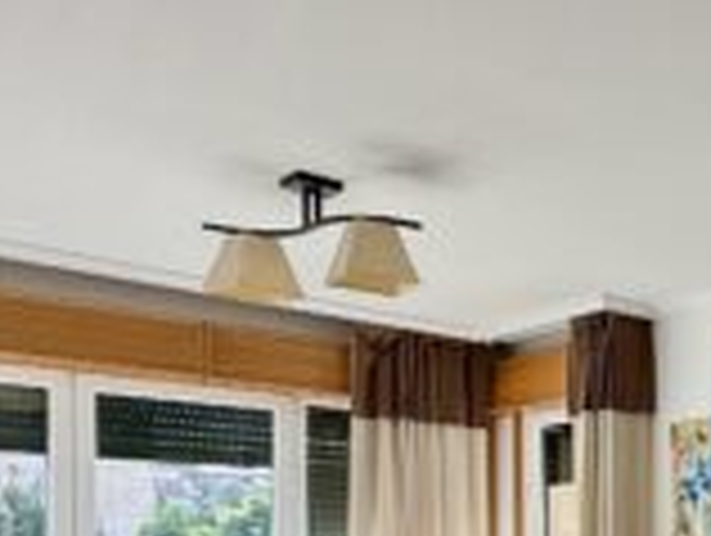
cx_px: 904
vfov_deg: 25.7
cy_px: 577
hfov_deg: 29.6
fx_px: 1090
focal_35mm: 53
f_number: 2.2
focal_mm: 2.22
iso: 64
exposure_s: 1/198
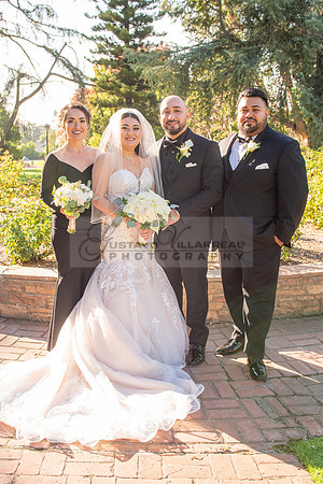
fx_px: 565
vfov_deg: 46.4
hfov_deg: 31.8
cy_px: 242
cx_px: 131
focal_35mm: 42
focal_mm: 28
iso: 200
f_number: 5.6
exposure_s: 1/250
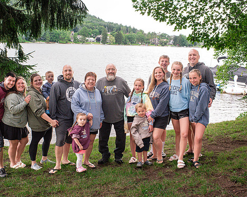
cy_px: 99
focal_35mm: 40
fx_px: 292
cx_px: 103
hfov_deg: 45.6
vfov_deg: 37.3
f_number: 7.1
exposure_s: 1/160
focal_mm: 35
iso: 1000
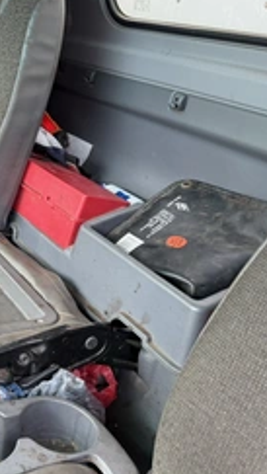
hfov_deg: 25.1
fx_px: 540
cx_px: -51
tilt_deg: -22.2
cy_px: 185
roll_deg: -2.6
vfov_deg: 47.0
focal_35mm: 43
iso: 160
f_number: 1.78
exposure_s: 1/200
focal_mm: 6.76
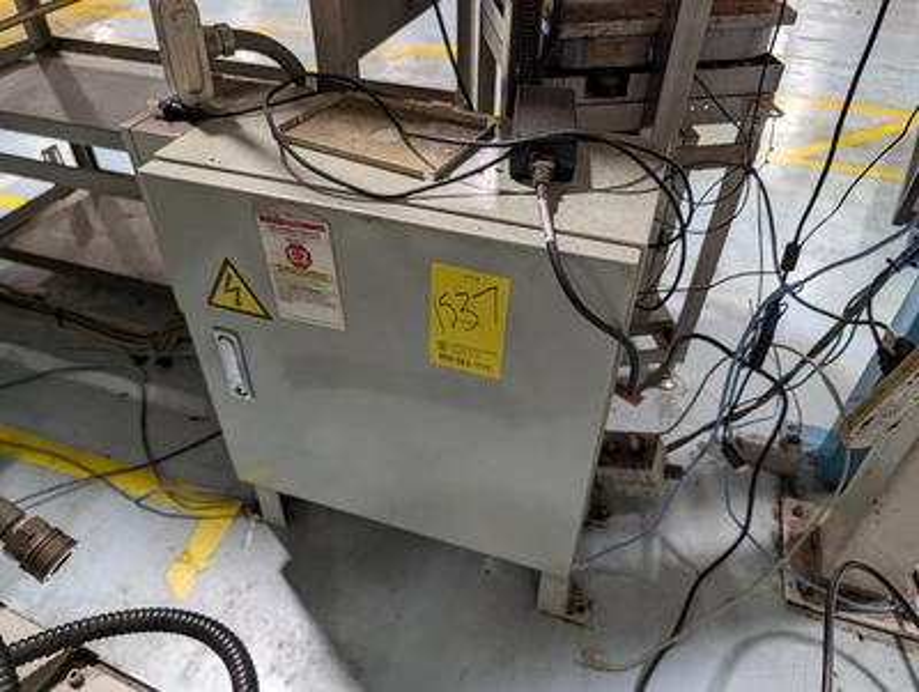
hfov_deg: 71.5
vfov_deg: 56.9
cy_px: 346
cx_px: 460
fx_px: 638
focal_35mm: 24
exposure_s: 1/580
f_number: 1.68
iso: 801
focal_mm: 6.9
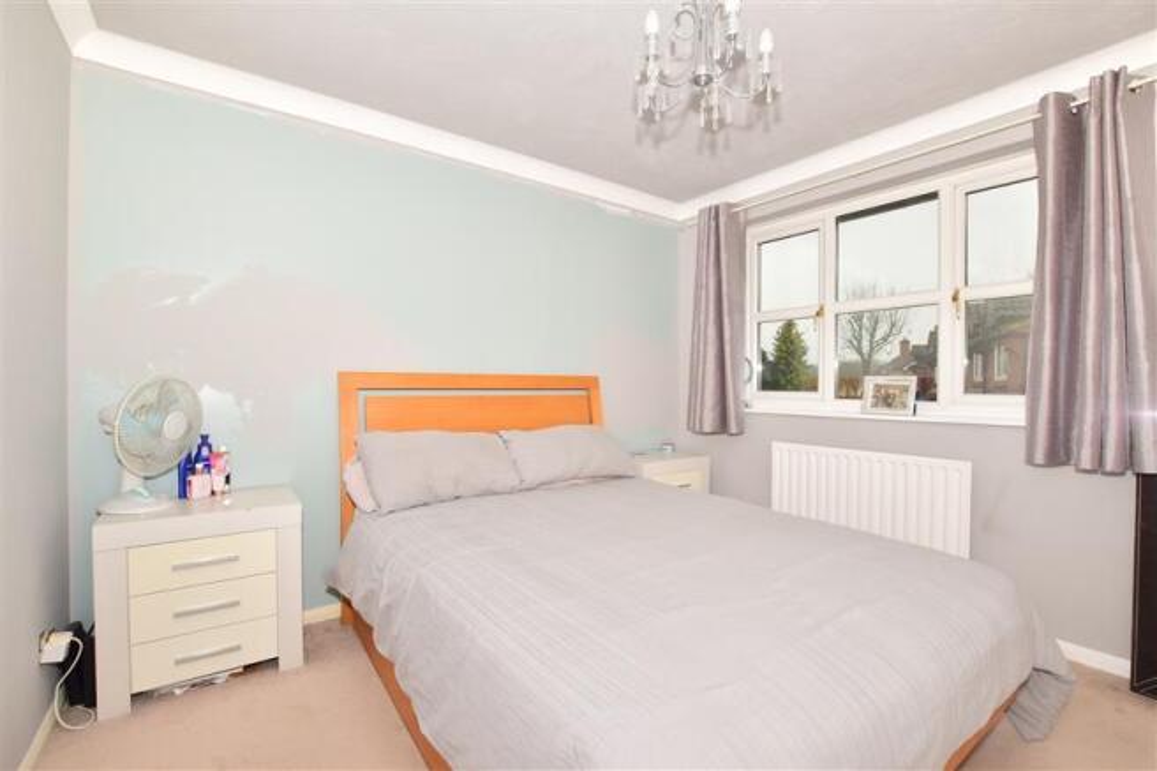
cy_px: 386
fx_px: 482
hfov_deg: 100.4
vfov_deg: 77.3
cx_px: 578
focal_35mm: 15
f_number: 10
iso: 500
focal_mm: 10
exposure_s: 1/200
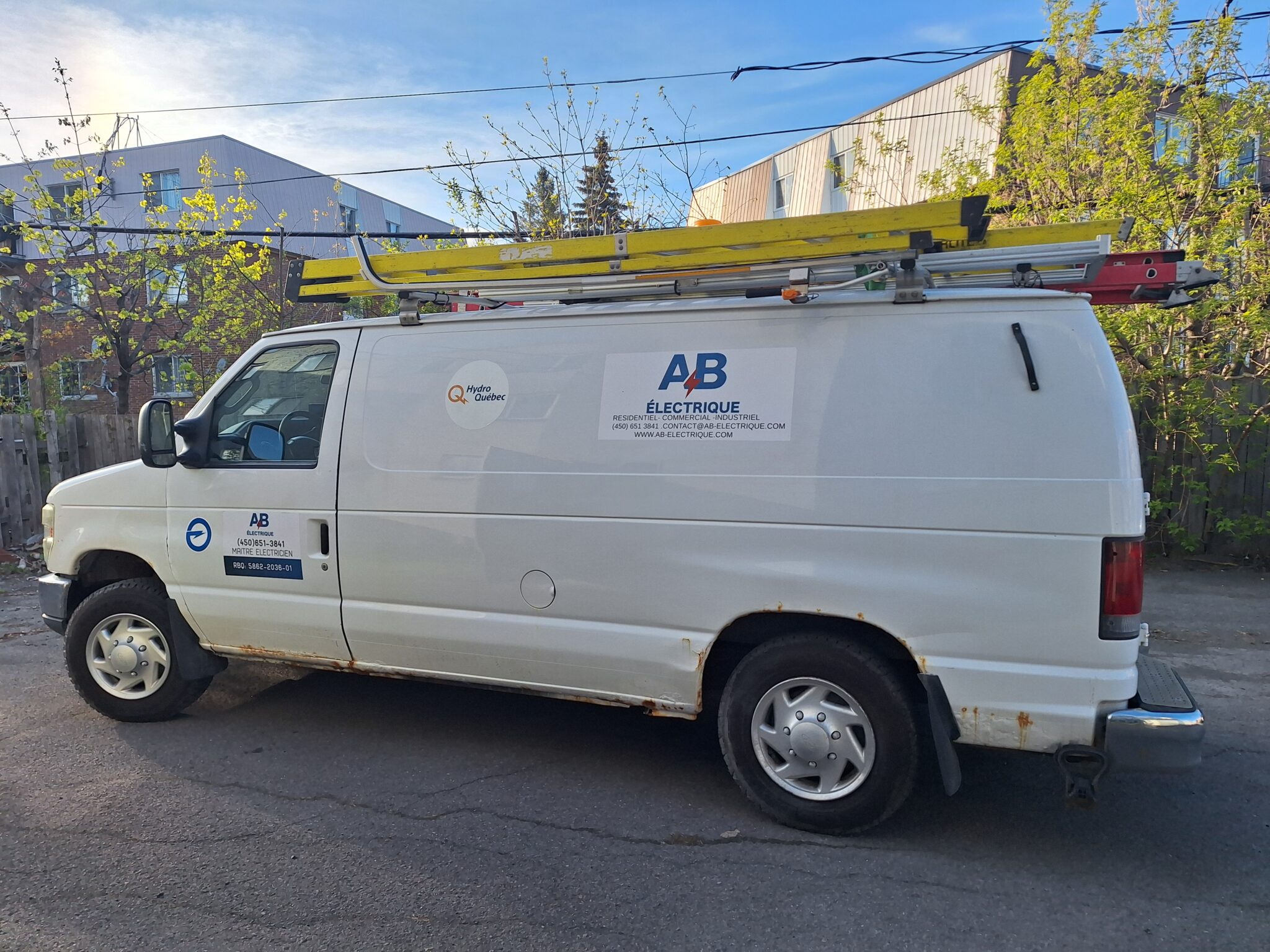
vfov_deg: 58.9
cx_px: 635
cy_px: 476
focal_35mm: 23
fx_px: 844
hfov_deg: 73.9
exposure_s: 1/1059
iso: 40
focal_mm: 5.54
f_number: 1.8
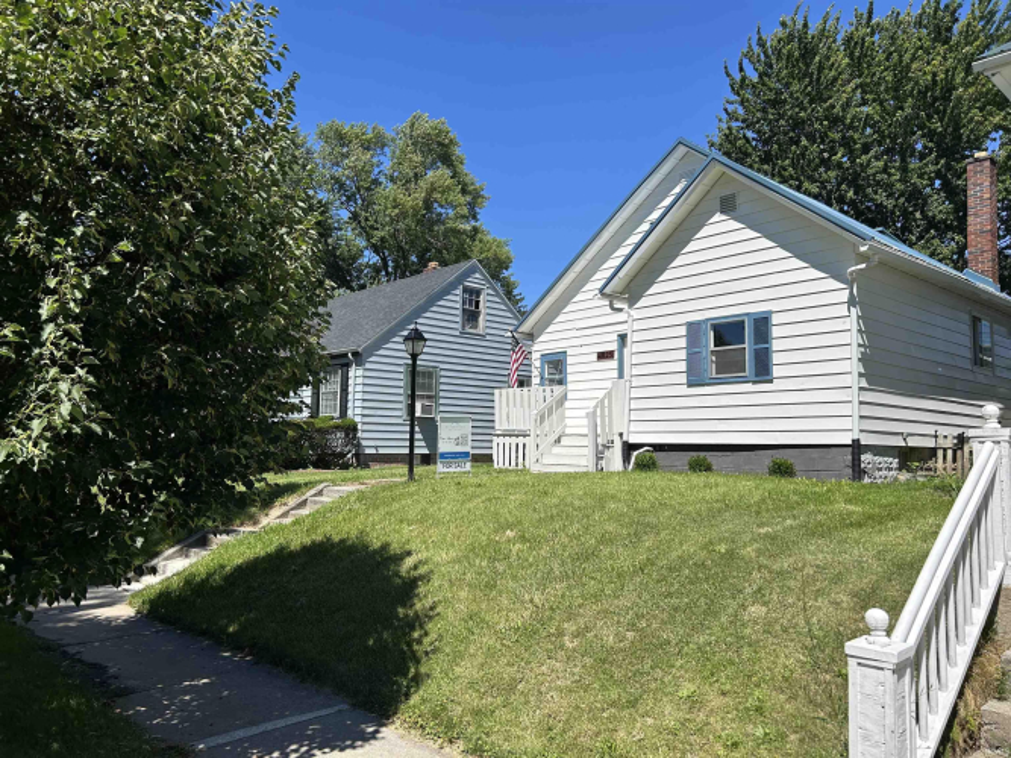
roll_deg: -0.8
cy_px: 379
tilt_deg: +4.7
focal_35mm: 26
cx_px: 506
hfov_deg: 67.3
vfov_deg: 53.0
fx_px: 759
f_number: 1.5
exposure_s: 1/4444
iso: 50
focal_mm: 5.7
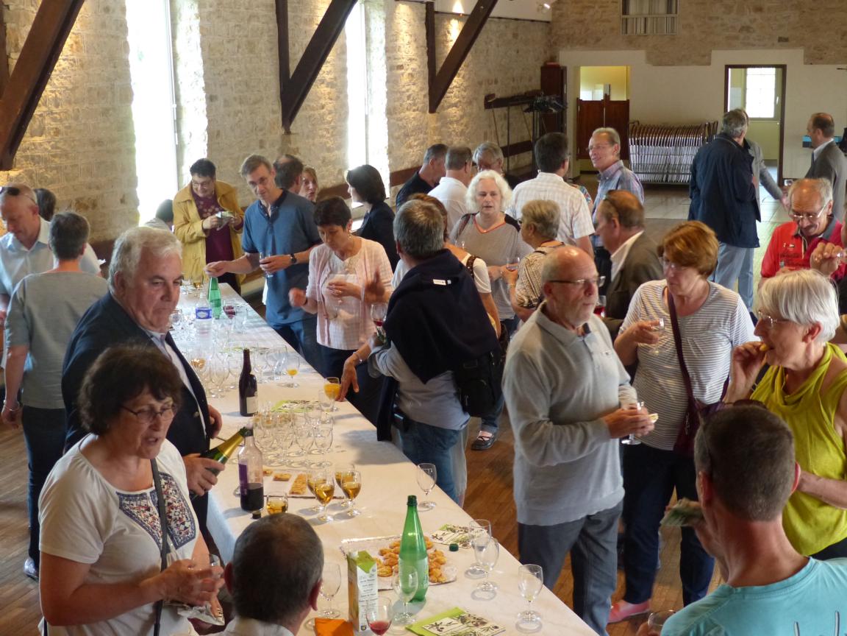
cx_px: 424
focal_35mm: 50
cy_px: 318
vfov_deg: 29.1
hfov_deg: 38.2
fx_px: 1223
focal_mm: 9.1
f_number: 2.8
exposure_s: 1/50
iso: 400
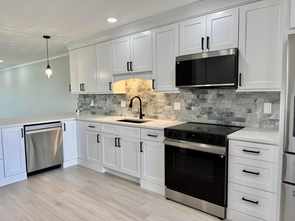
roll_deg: +0.5
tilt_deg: -4.2
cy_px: 110
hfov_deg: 71.6
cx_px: 148
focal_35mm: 24
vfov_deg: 56.8
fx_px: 205
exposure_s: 1/120
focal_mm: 6.76
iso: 64
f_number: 1.78
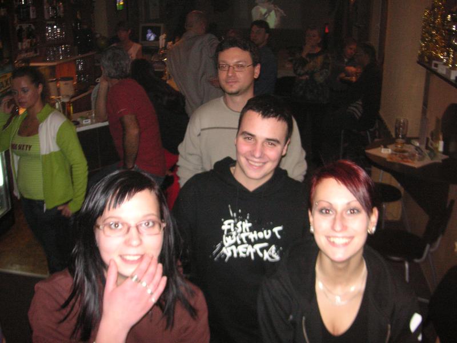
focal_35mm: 37
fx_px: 488
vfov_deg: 38.7
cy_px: 172
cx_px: 228
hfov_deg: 50.1
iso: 160
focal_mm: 6.1
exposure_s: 1/45
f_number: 2.8
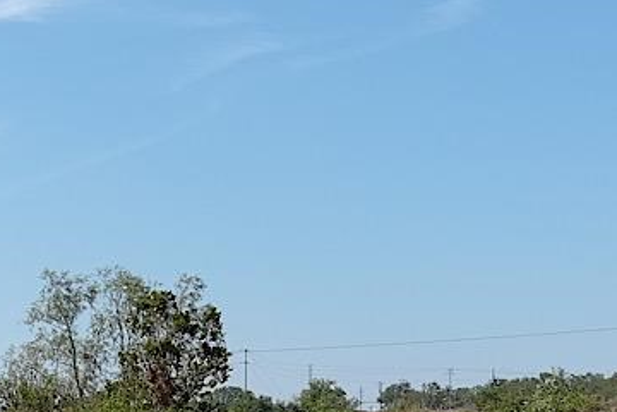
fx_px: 2485
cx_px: -39
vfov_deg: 9.3
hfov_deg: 13.9
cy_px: 530
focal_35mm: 145
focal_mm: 10.57
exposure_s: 1/1250
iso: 100
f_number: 2.8
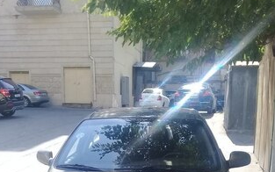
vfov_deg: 23.0
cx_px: 139
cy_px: 204
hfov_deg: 38.8
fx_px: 390
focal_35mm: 52
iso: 50
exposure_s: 1/344
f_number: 2.2
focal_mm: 3.3
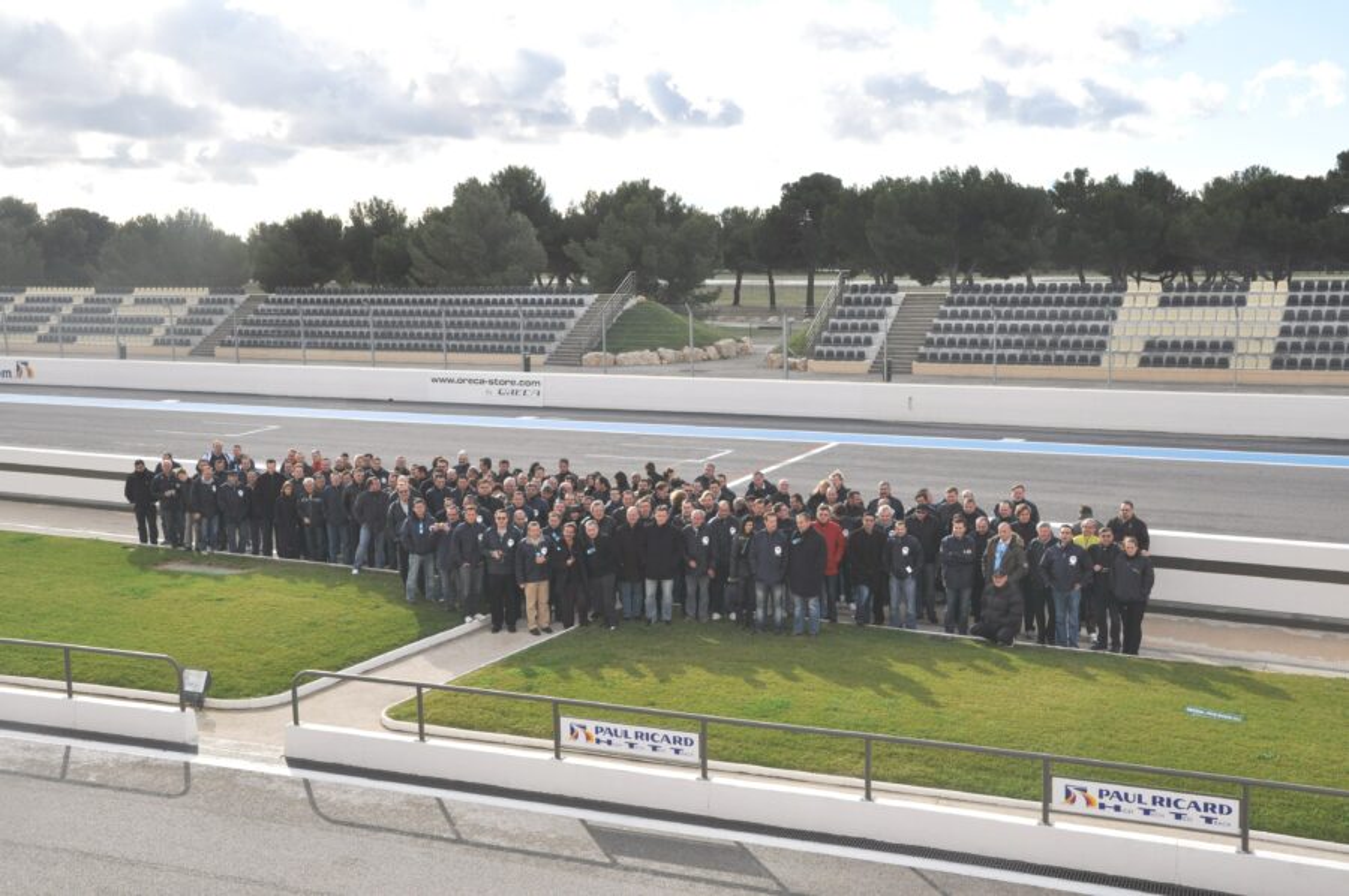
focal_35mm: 39
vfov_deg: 34.1
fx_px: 1460
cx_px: 674
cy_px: 448
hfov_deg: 49.6
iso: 200
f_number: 13
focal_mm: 26
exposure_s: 1/200
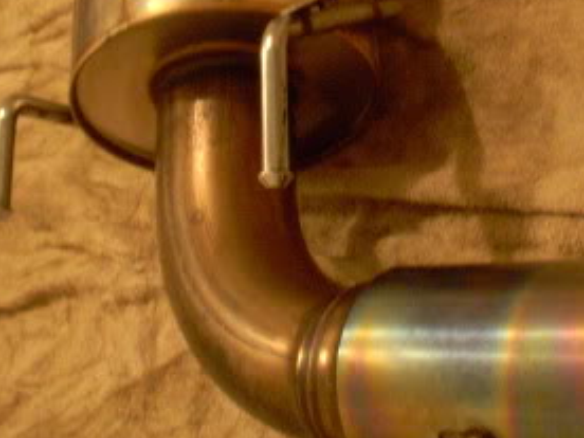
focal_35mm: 88
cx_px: 372
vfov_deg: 16.4
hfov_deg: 22.2
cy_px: -15
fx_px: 1485
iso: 400
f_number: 3.3
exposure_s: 1/3
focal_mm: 6.3
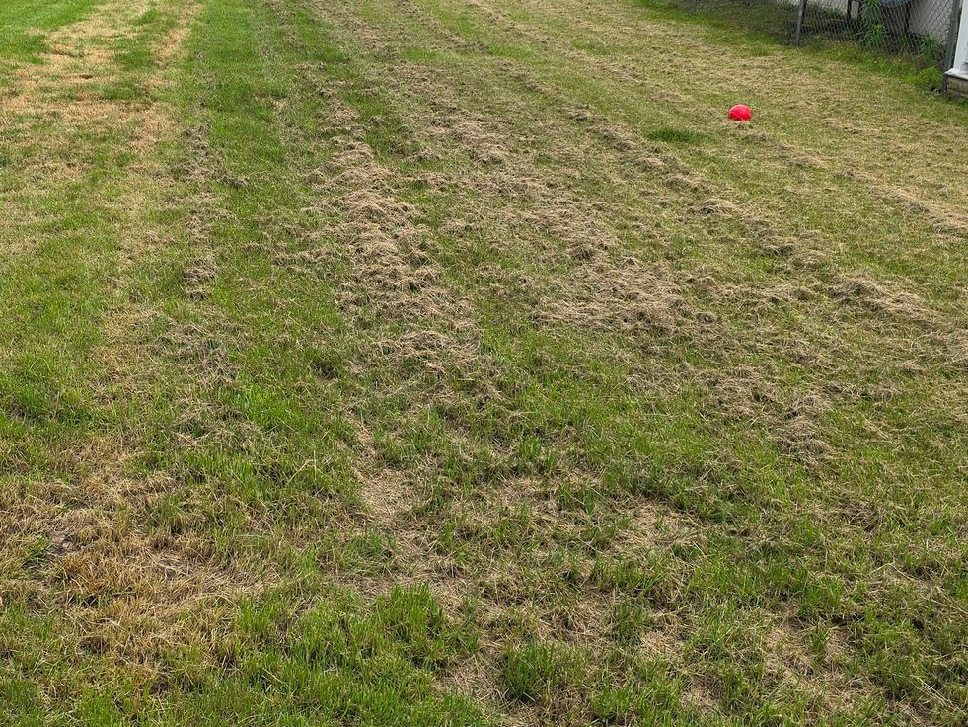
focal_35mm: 48
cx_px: 264
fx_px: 1342
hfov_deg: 38.8
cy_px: 264
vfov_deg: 30.1
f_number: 1.7
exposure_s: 1/474
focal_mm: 6.3
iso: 12
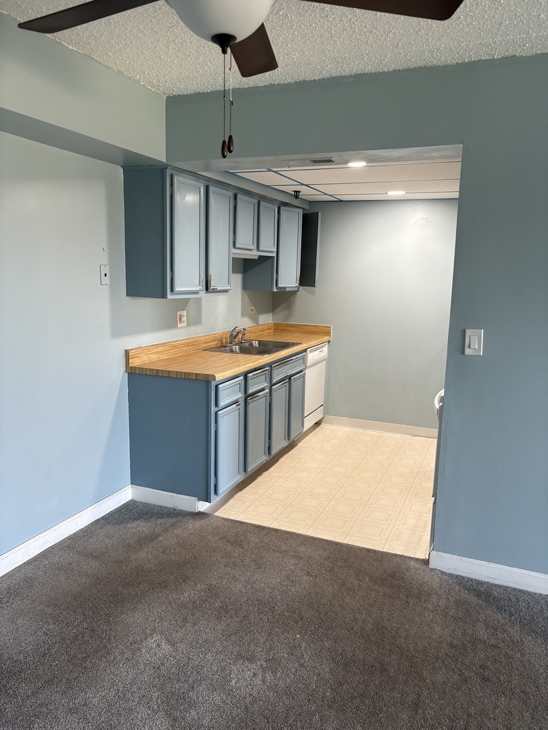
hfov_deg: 53.1
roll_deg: -0.1
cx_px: 274
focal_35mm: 26
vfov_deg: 67.3
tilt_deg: -8.6
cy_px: 365
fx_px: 549
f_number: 1.6
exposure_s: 1/60
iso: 125
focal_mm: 5.96
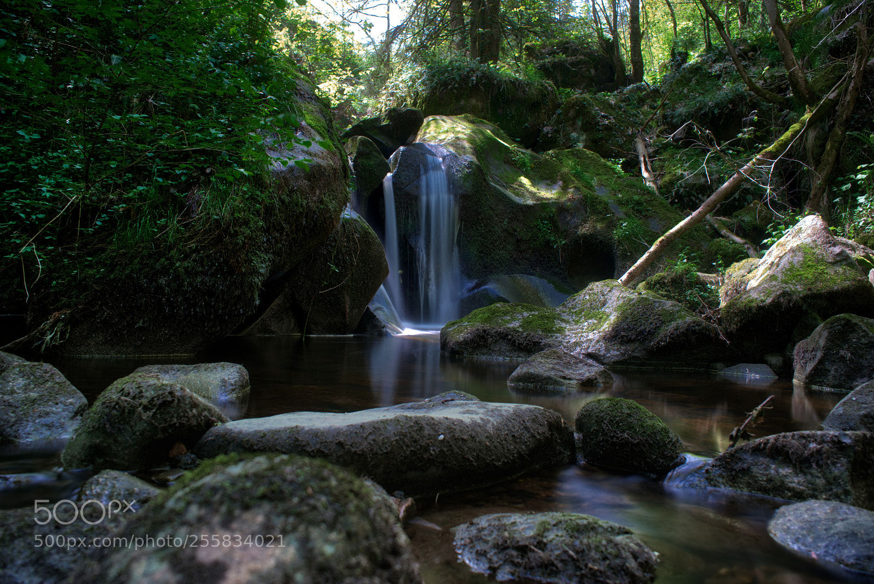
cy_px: 292
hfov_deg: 65.4
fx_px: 680
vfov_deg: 46.5
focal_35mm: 28
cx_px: 437
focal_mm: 28
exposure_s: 30
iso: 64
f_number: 5.6
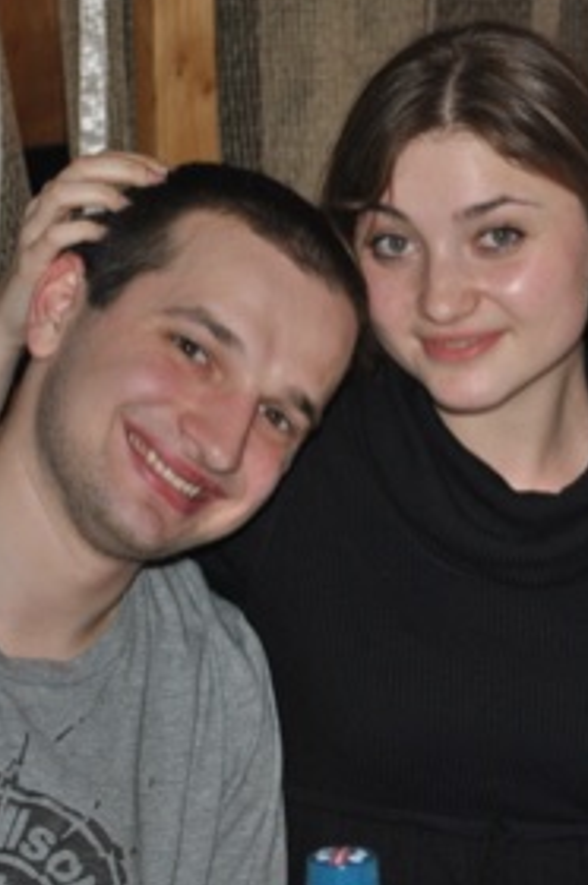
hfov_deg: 10.1
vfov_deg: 15.3
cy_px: 398
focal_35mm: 134
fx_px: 3291
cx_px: 588
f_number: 5.3
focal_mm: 48
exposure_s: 1/60
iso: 200
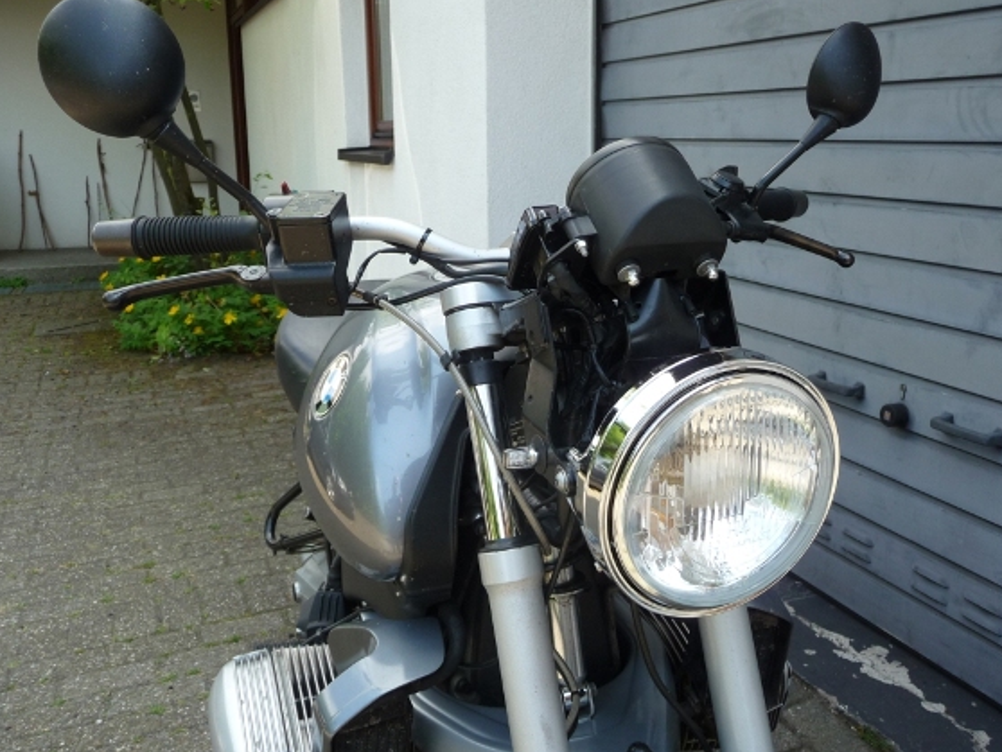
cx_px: 541
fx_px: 956
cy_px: 389
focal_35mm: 33
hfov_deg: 55.3
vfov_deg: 43.0
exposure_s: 1/160
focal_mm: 5
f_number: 3.4
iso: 100
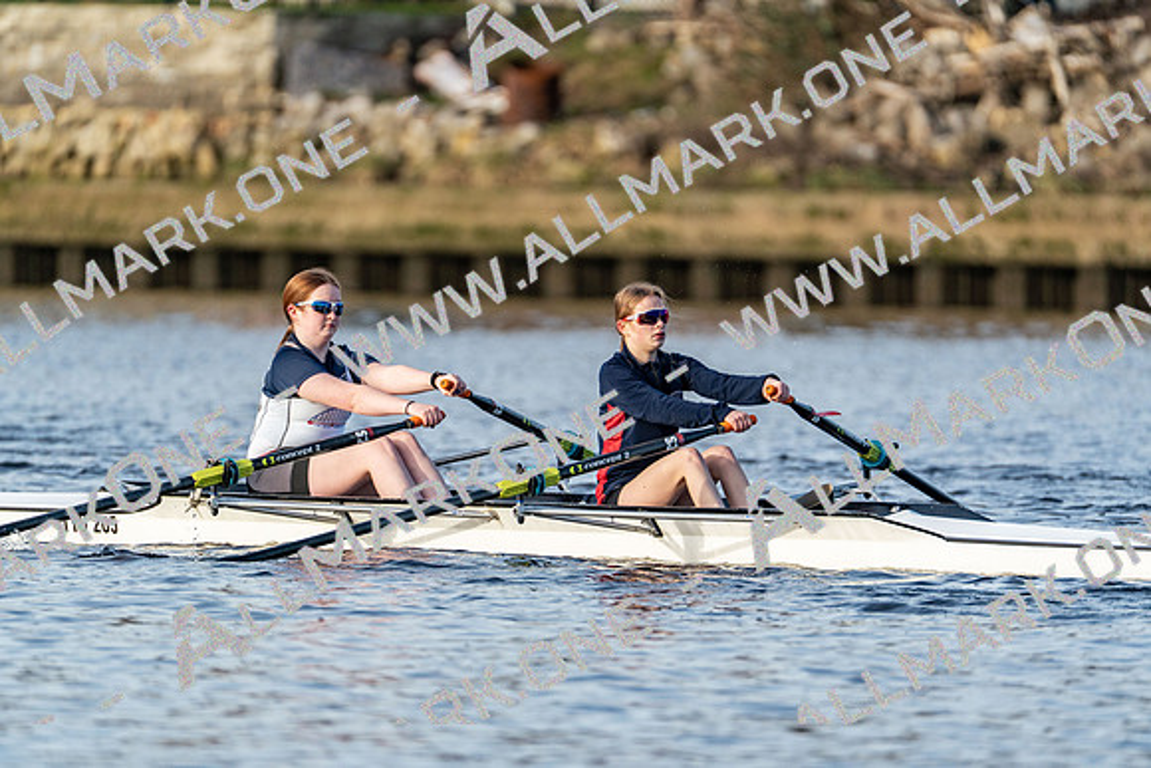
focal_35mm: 600
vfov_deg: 2.3
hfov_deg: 3.4
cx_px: 576
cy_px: 384
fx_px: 19187
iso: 1000
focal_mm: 600
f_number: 6.3
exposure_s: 1/2000
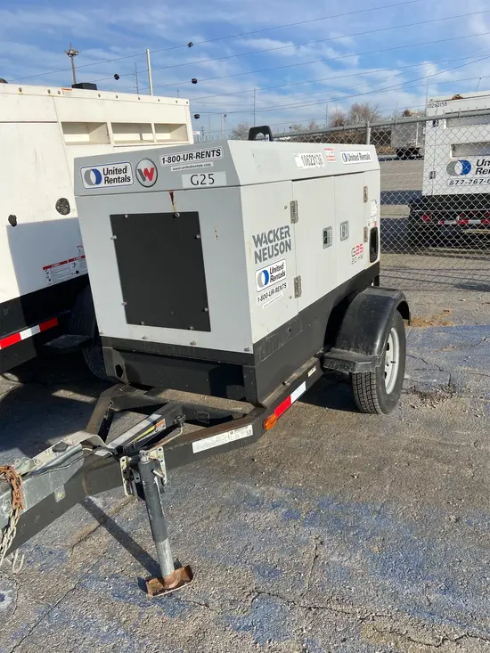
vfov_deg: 67.3
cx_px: 245
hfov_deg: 53.1
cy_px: 326
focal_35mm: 26
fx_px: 491
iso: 32
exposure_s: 1/3040
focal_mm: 4.25
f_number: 1.8
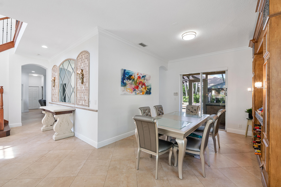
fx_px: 117
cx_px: 140
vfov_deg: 77.4
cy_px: 94
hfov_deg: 100.4
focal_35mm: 15
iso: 500
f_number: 8
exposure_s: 1/40
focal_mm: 10
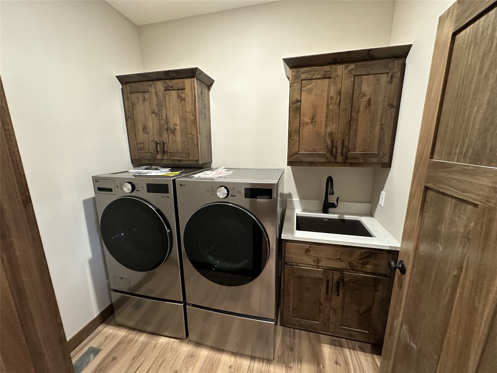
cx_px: 248
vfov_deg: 85.7
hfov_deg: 102.1
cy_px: 186
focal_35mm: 14
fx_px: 201
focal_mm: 2.22
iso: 640
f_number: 2.2
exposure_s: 1/60
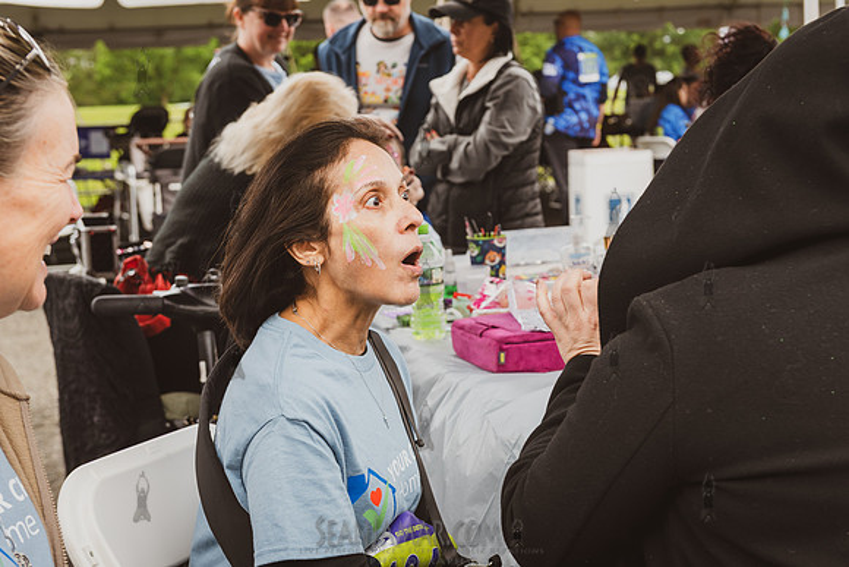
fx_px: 1462
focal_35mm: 62
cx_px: 424
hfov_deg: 32.4
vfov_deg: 21.9
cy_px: 284
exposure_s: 1/320
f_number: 6.3
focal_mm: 62
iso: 400
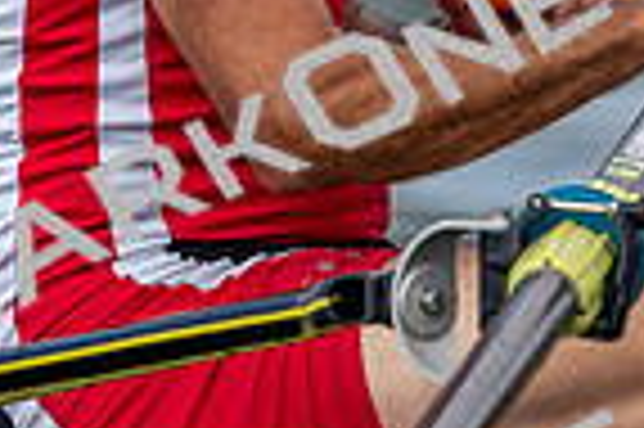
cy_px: -74
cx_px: 477
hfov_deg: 1.2
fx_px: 29858
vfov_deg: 0.8
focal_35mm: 1671
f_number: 6.3
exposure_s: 1/1600
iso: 400
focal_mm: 411
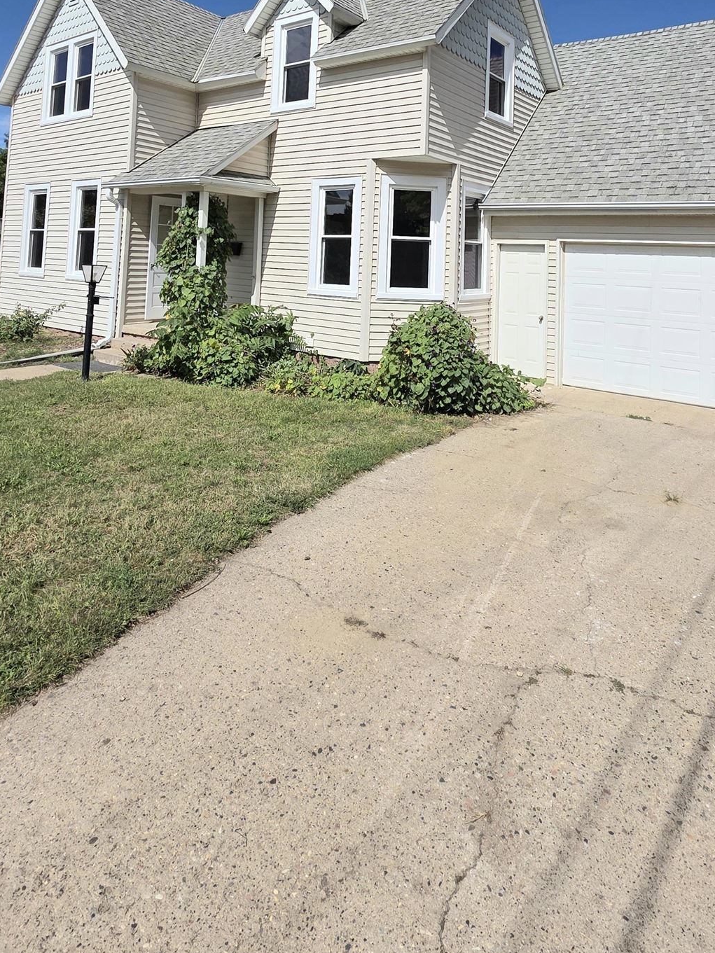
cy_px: 227
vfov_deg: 70.7
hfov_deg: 60.9
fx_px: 606
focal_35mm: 22
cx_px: 401
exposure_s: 1/5000
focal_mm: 2.2
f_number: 1.9
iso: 40
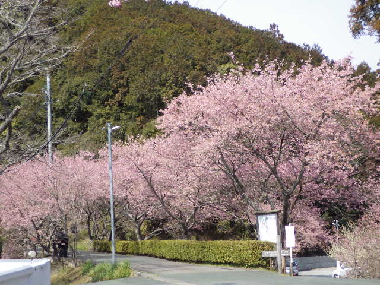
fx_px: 779
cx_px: 190
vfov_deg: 20.7
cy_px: 142
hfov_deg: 27.4
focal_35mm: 71
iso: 125
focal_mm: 12.6
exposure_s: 1/320
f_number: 5.3
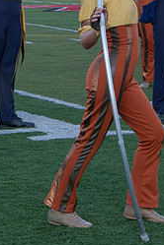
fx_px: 1414
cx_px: 128
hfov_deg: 6.6
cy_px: 34
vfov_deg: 9.9
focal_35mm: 207
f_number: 7.1
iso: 640
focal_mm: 58
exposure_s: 1/200
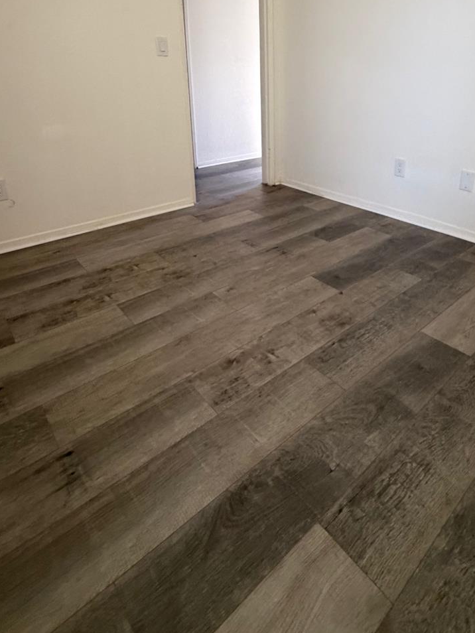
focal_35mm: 22
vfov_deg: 73.2
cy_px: 193
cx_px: 285
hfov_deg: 60.6
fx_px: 402
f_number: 2.2
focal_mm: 2.22
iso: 400
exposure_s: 1/60
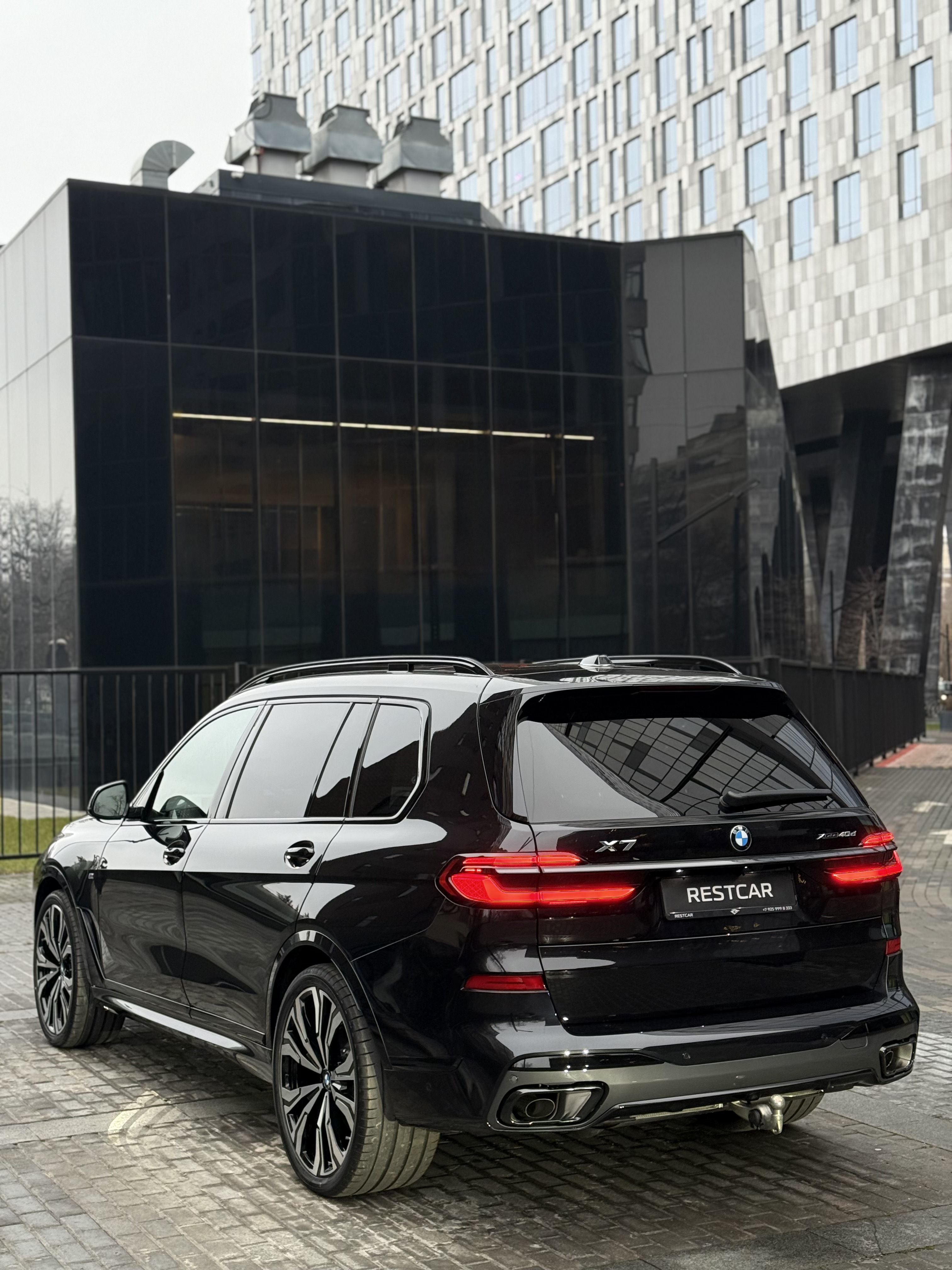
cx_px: 476
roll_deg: +0.7
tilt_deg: +2.8
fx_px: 1760
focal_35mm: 48
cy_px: 635
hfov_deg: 30.3
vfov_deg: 39.7
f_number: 1.78
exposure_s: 1/60
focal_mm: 6.76
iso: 200
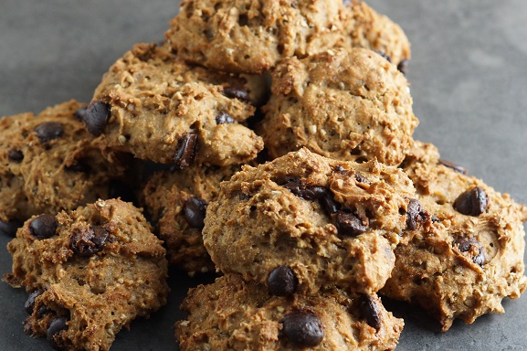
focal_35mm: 104
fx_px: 1522
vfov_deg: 13.1
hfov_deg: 19.7
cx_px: 259
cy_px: 169
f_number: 4
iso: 500
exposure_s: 1/80
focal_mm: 50
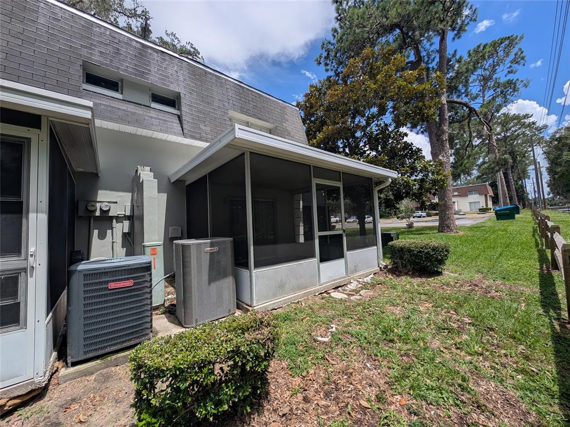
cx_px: 285
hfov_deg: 110.5
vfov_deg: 94.5
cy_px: 214
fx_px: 198
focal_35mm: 12
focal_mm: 2.23
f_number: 1.95
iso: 42
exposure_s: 1/2933
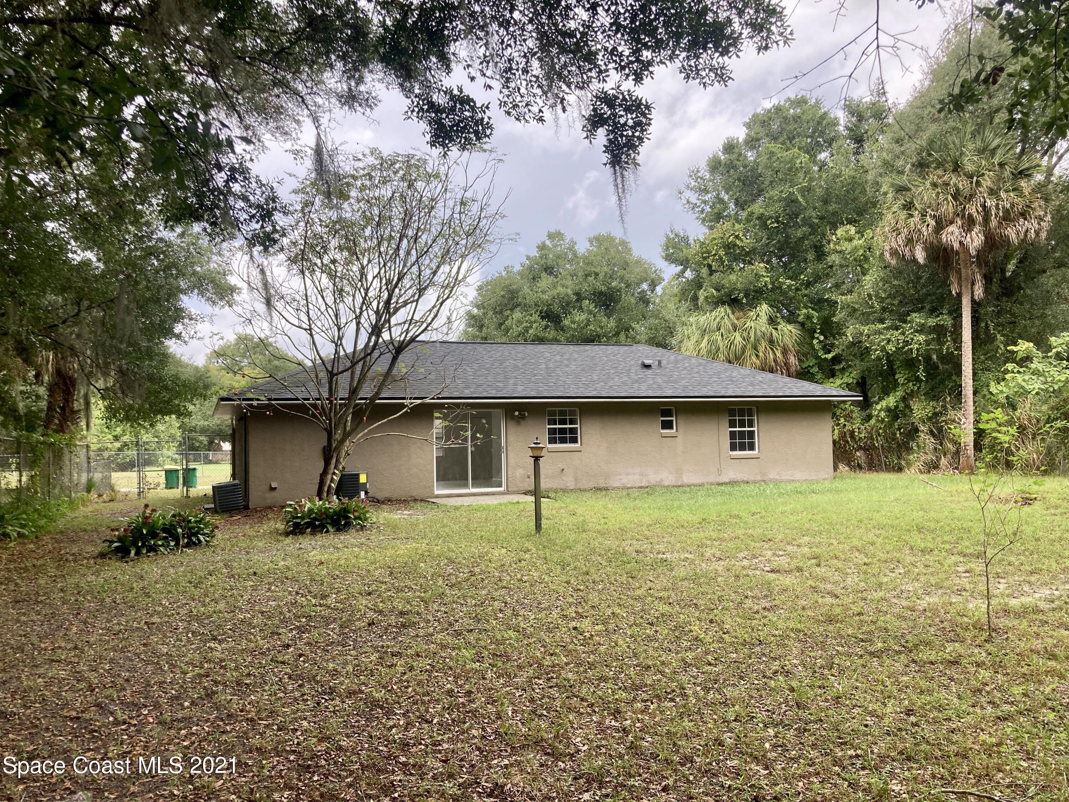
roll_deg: +2.0
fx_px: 865
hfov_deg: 63.4
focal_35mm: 28
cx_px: 534
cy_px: 401
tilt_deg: +4.4
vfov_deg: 49.7
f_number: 1.8
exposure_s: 1/208
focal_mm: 3.99
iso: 20
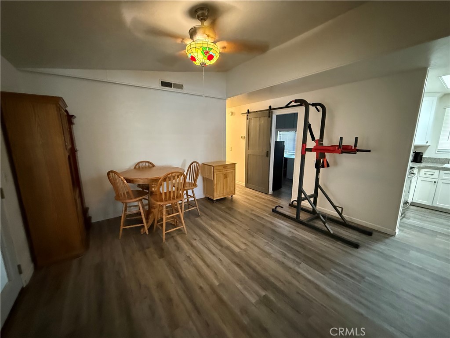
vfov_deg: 85.7
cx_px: 225
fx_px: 182
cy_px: 169
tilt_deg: -9.6
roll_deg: -0.2
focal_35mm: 14
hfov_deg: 102.1
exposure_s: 1/40
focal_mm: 2.22
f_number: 2.2
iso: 1250
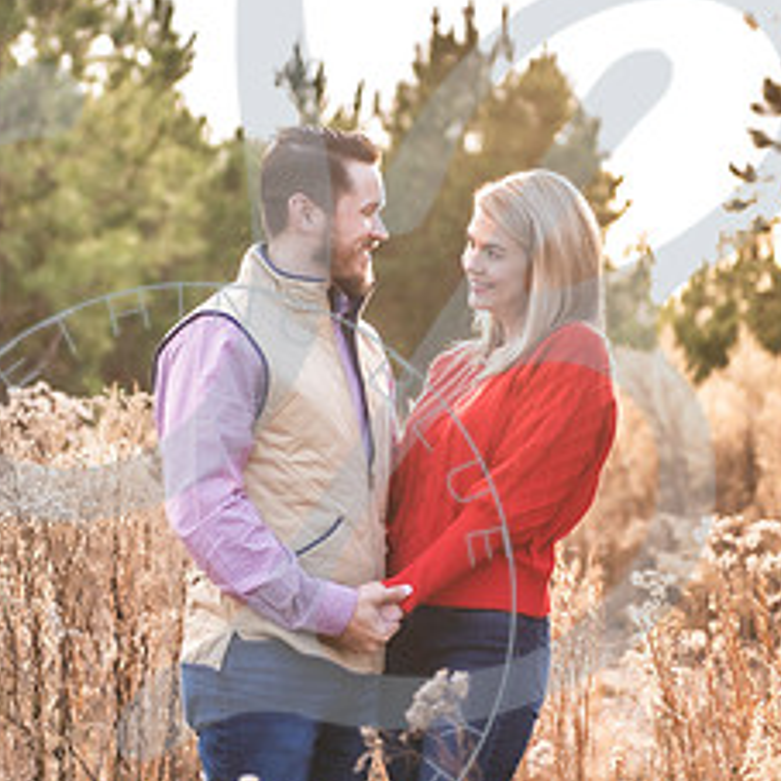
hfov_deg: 14.8
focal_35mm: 118
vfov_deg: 14.8
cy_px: 341
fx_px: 3012
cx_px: 351
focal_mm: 70
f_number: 2.8
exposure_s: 1/160
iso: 200
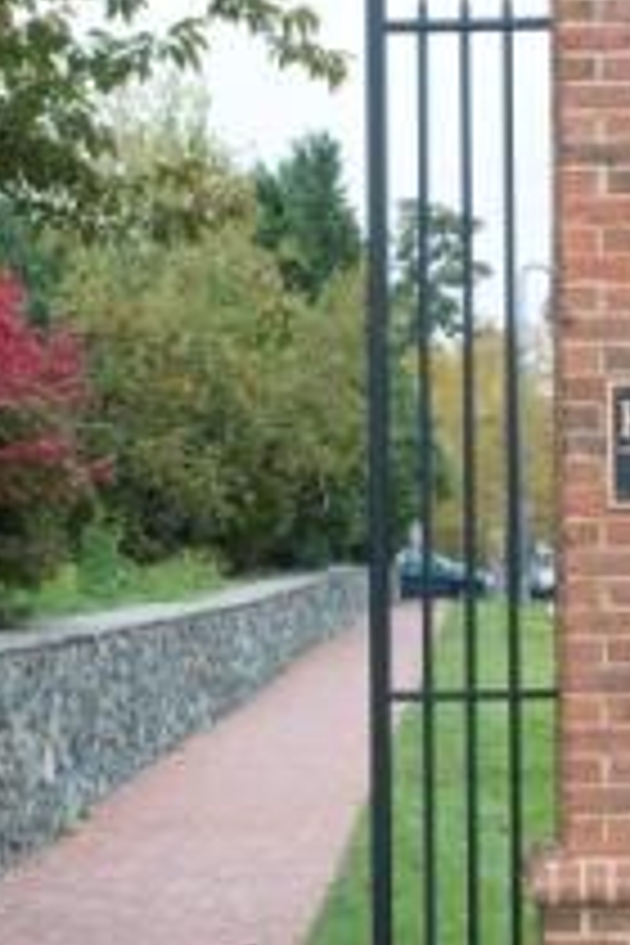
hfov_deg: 12.2
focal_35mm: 112
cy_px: 446
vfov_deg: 18.2
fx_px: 2942
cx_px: 351
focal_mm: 35
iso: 200
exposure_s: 1/15
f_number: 22
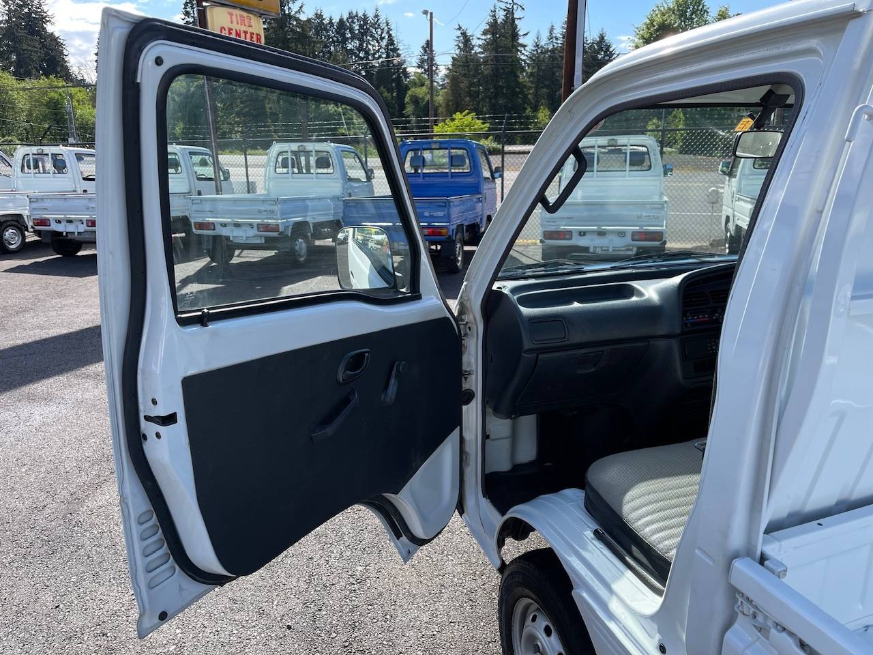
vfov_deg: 54.9
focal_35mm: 25
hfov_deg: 69.4
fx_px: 630
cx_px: 436
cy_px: 328
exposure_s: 1/1057
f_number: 1.6
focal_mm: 5.1
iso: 32
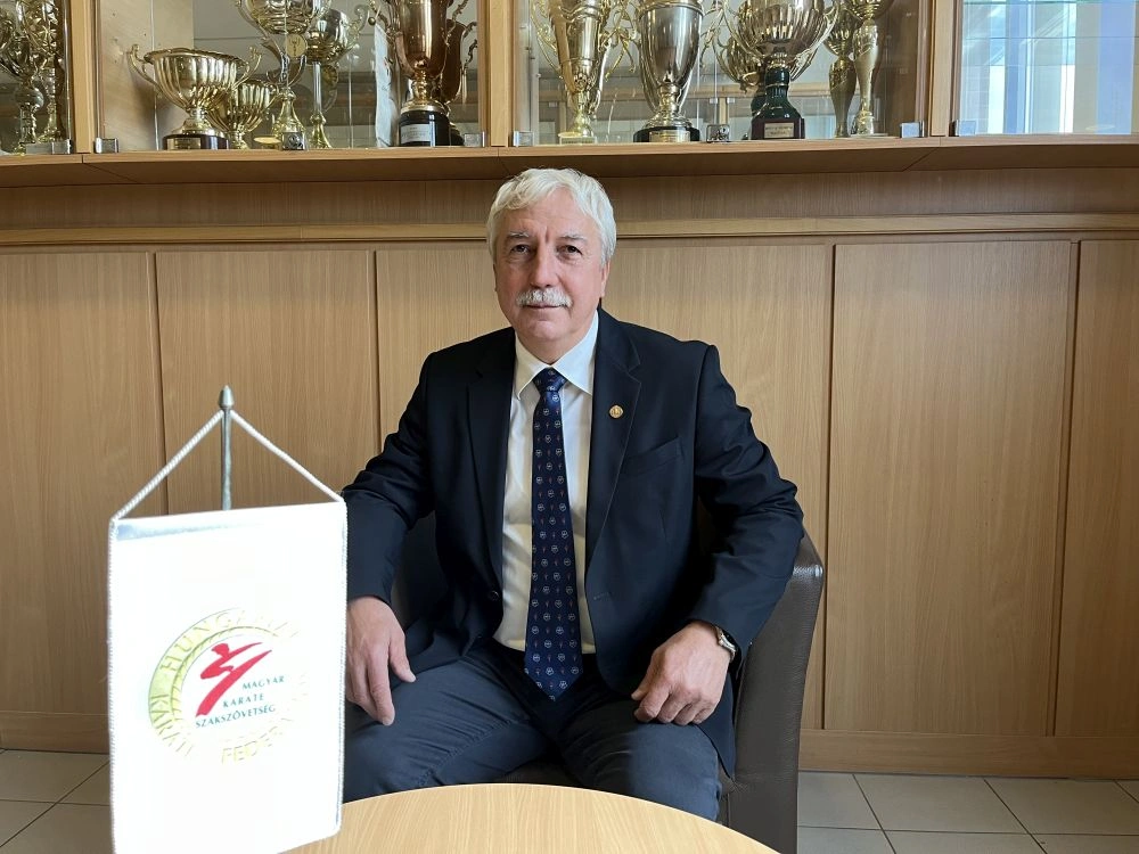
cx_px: 570
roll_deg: +0.9
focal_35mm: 26
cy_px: 427
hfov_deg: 67.3
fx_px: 856
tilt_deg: -4.3
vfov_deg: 53.1
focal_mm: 5.1
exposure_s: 1/92
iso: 125
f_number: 1.6
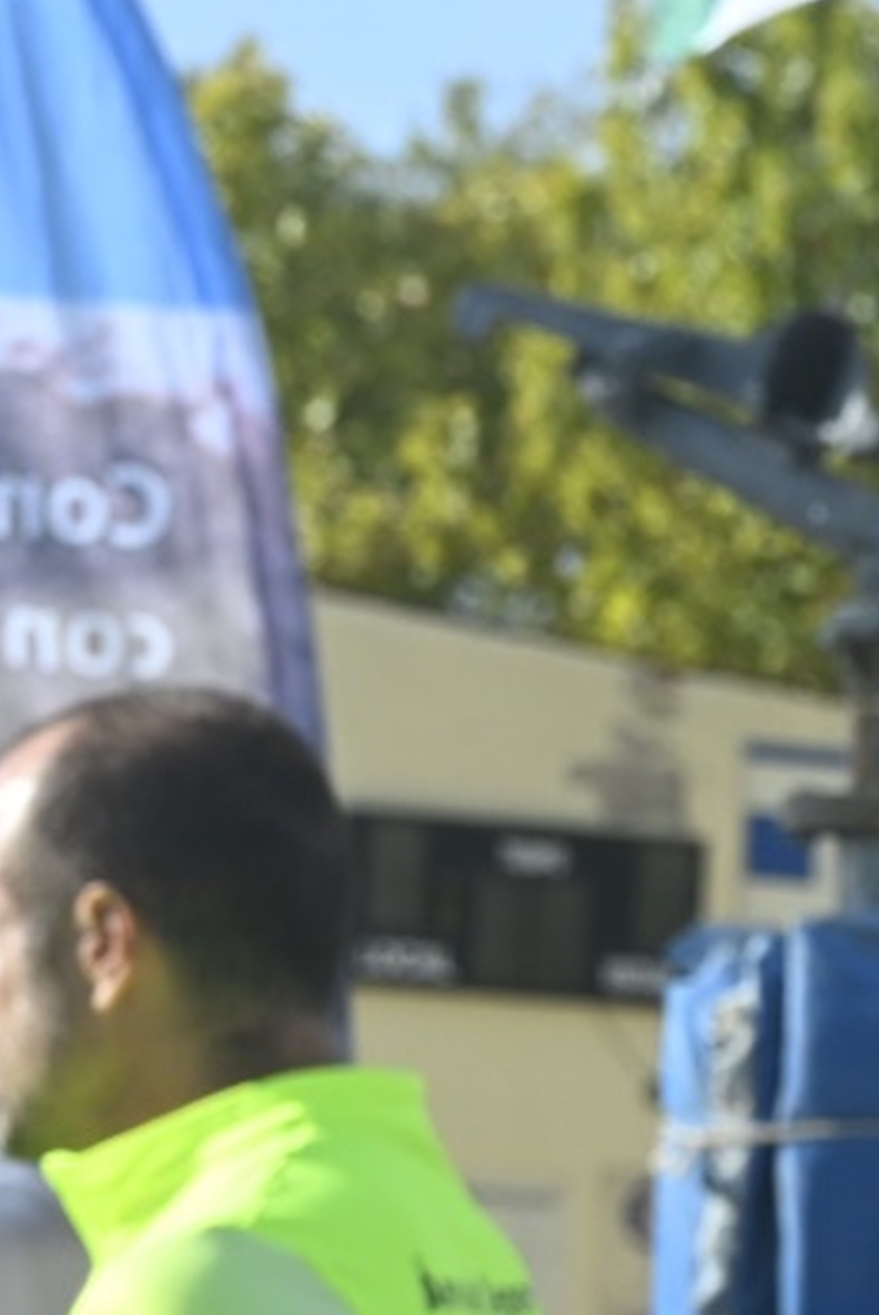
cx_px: 1978
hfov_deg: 5.0
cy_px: 1415
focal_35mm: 268
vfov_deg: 7.6
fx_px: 9798
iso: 500
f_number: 10
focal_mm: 69
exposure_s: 1/640
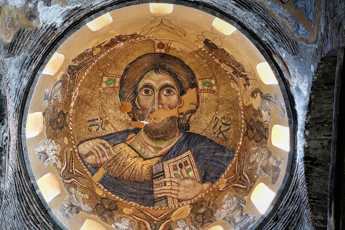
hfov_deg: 28.8
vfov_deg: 19.4
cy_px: 135
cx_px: 147
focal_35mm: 70
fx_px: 671
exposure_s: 1/30
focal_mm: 17.9
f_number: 2.8
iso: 800
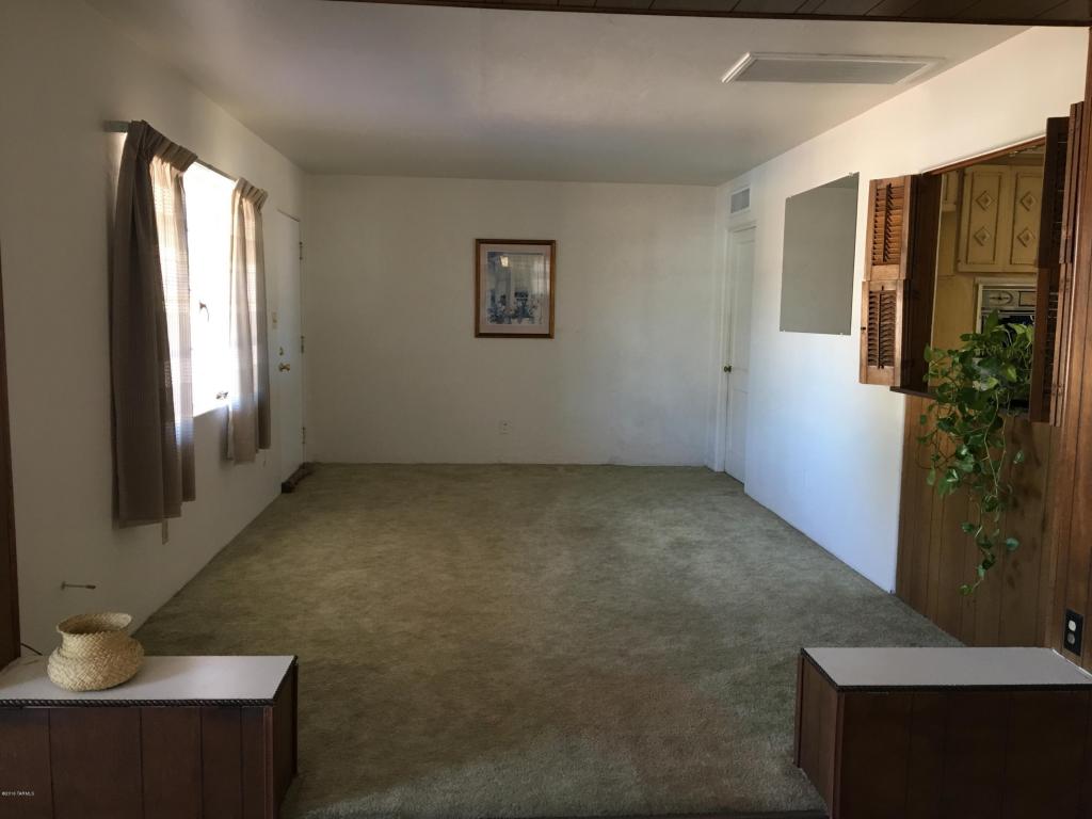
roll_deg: -0.8
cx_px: 546
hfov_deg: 61.7
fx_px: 915
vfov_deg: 48.2
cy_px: 410
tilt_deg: -4.6
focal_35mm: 29
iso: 80
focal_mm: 4.15
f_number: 2.2
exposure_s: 1/30
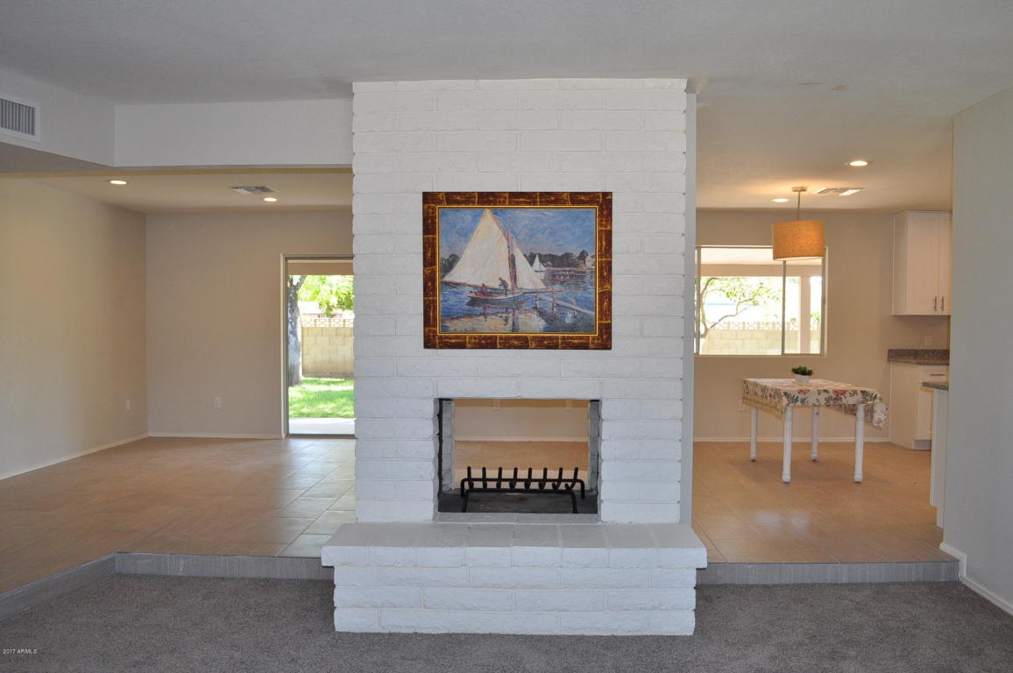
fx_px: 759
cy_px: 336
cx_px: 506
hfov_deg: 67.4
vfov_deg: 47.8
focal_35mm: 27
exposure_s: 1/30
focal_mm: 18
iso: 450
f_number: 11
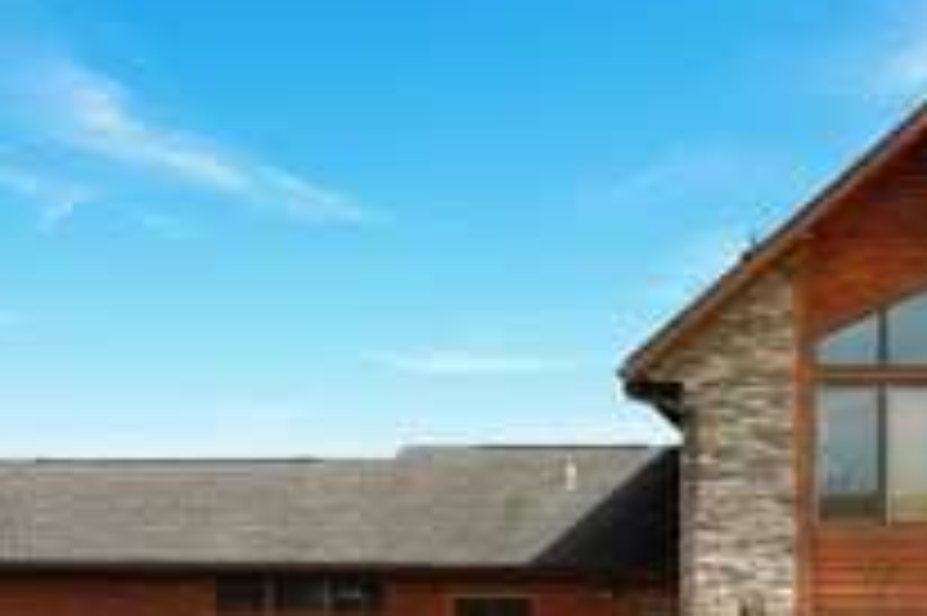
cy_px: 488
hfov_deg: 40.8
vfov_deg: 28.6
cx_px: 754
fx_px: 1184
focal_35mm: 46
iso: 110
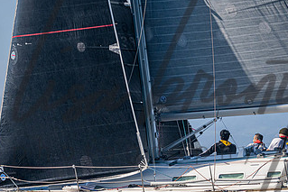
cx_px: 259
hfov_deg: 4.5
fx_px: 3625
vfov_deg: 3.0
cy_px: 60
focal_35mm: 453
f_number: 6.3
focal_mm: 210
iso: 400
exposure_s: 1/6400
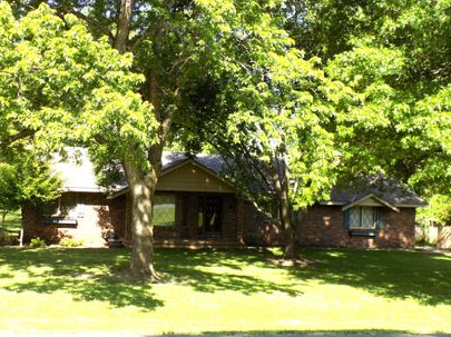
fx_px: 638
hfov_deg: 38.9
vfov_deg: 29.6
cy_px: 174
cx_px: 234
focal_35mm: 49
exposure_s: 1/200
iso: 80
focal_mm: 8.1
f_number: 3.7
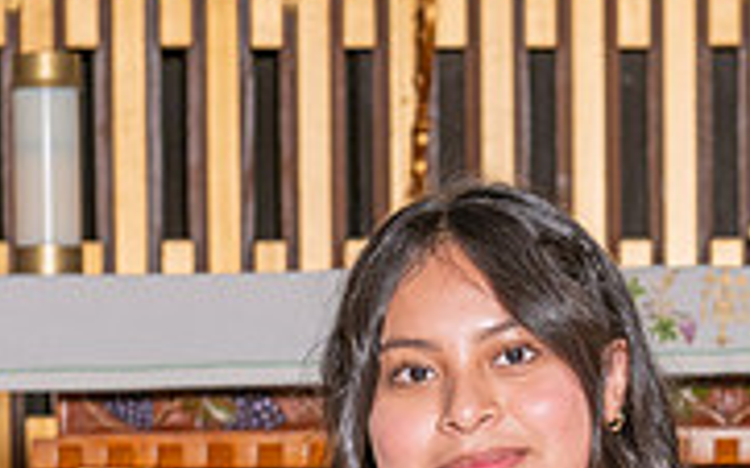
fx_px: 5006
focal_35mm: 245
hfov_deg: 8.5
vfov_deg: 5.3
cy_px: 621
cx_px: 848
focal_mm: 62
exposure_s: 1/160
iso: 320
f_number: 7.1
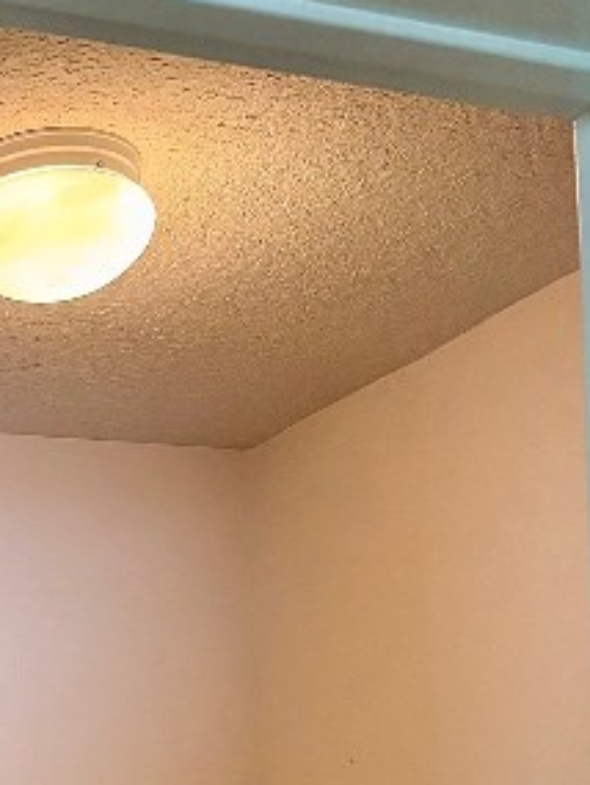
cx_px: -77
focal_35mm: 70
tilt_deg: -2.3
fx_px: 1590
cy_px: 1008
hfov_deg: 20.0
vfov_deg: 24.4
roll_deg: +1.9
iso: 320
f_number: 1.6
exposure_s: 1/60
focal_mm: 5.96
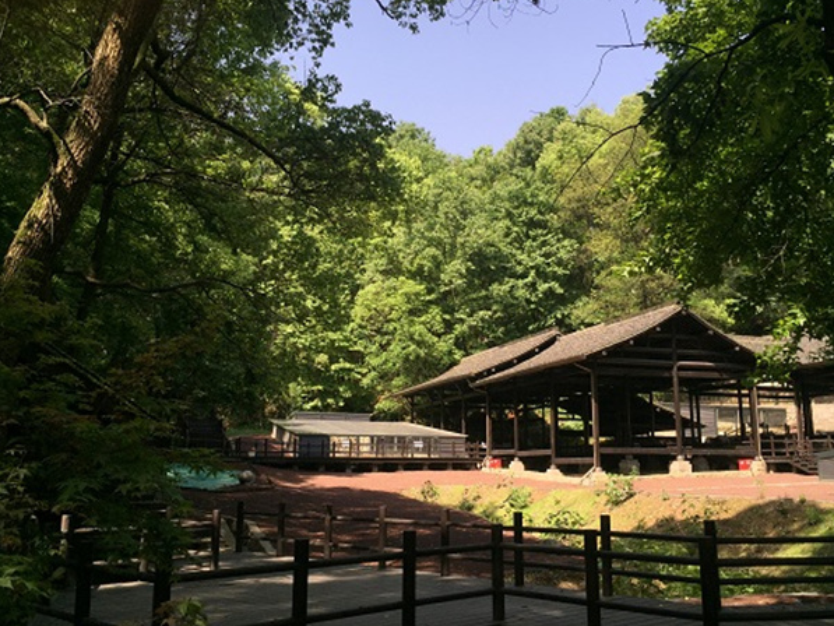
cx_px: 454
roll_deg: -1.1
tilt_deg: +11.5
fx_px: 819
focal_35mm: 34
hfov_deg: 53.9
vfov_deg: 41.8
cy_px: 329
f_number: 2.2
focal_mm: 4.15
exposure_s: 1/1014
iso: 32
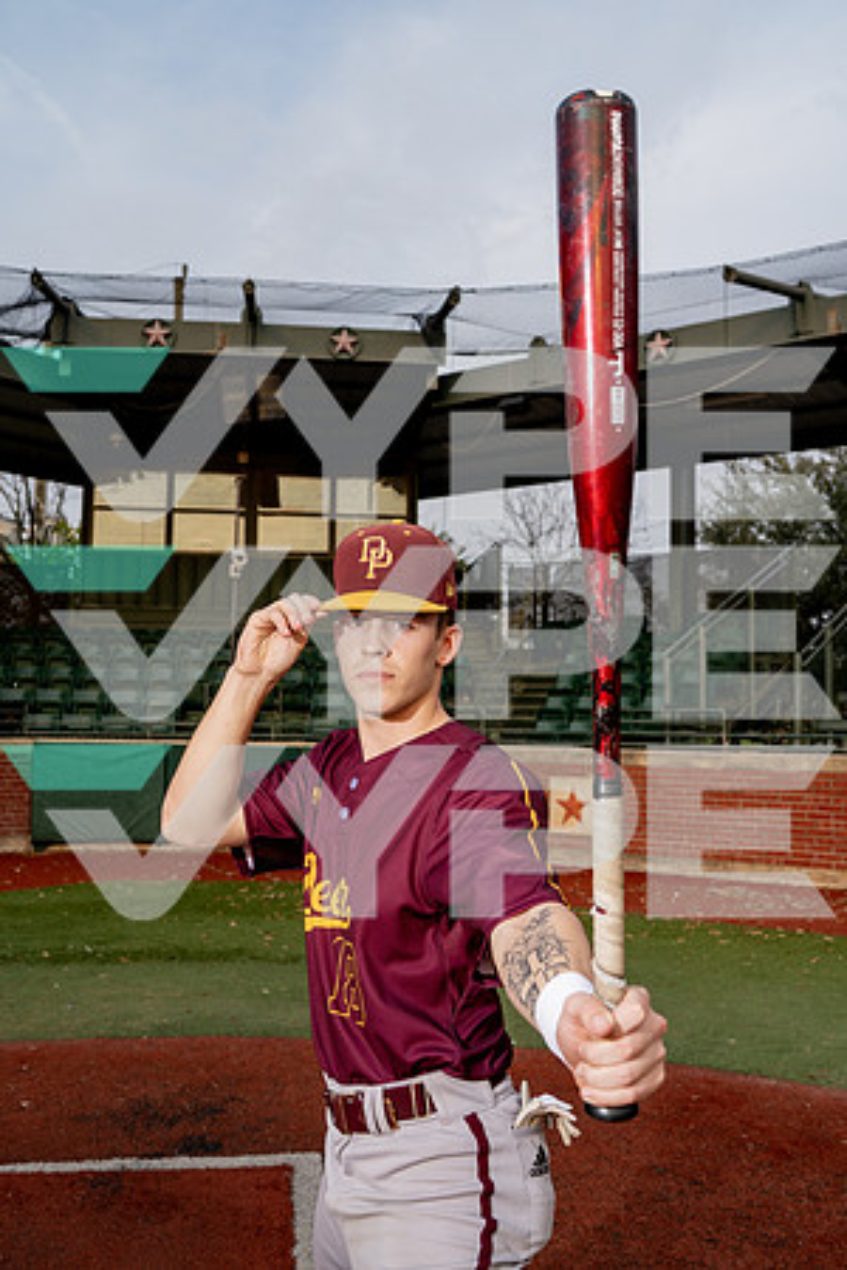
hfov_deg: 37.9
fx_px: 1235
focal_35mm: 35
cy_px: 635
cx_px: 424
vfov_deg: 54.4
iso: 250
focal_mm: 35
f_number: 5.6
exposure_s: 1/250
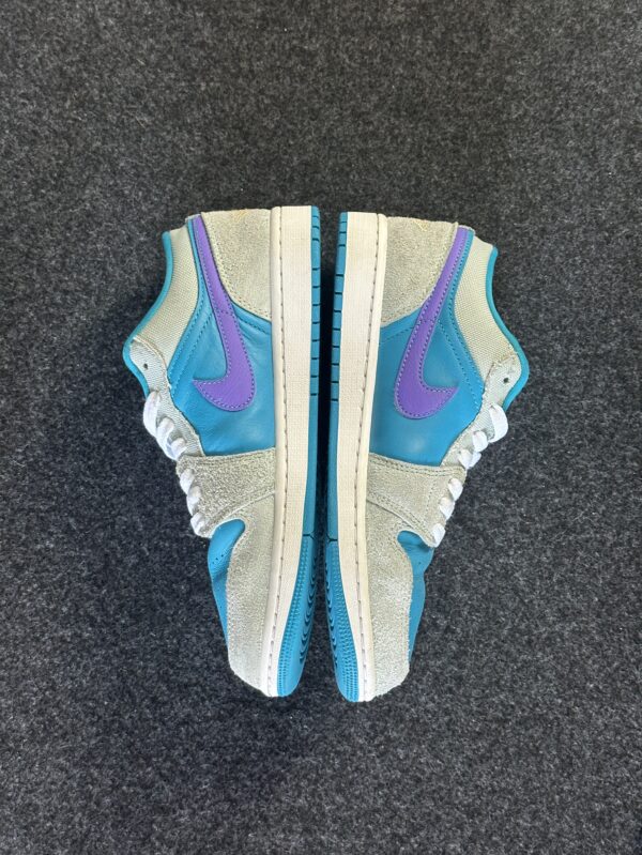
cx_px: 321
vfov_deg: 39.6
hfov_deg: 30.3
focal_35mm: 48
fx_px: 1186
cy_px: 428
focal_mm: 6.86
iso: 200
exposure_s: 1/50
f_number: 1.78
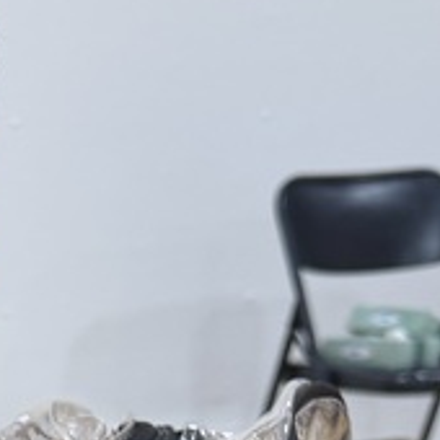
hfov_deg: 13.1
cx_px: -158
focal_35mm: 128
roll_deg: -0.4
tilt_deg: -25.0
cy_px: 831
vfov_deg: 12.3
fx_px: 1841
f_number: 1.78
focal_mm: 6.76
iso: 100
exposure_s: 1/120
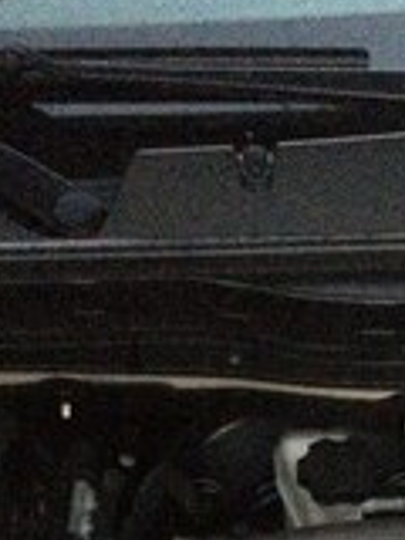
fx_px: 1404
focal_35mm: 90
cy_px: 786
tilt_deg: -47.6
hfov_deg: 16.2
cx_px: 358
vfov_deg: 19.3
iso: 1000
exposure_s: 1/17
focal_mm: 4.15
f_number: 2.2
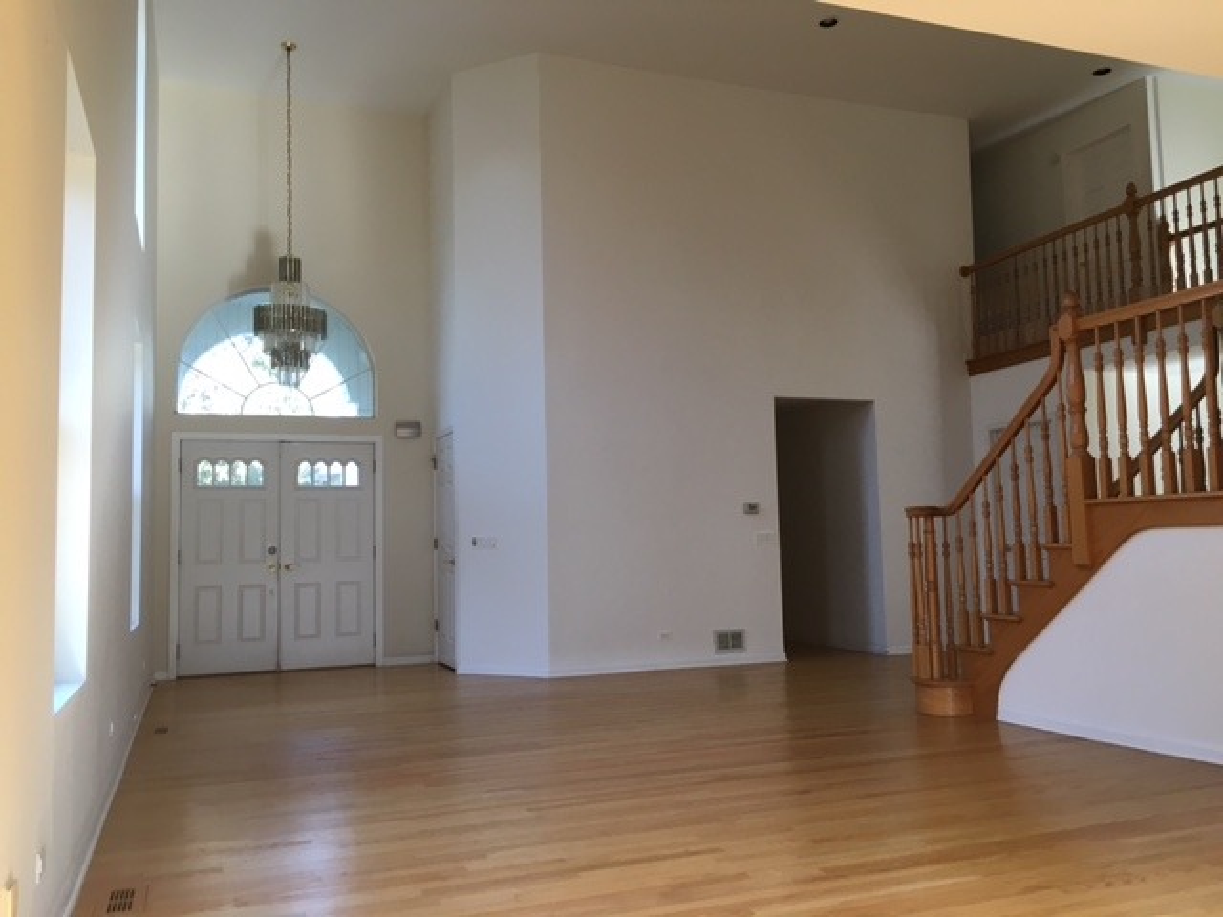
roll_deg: +2.0
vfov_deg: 48.2
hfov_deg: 61.7
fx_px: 1025
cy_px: 458
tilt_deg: +3.6
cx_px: 612
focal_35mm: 29
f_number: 2.2
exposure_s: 1/30
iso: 25
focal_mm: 4.15
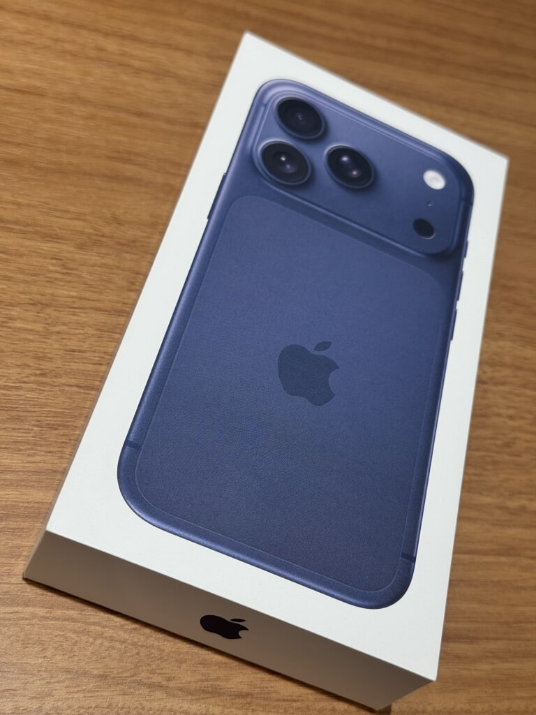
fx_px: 991
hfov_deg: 30.3
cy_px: 358
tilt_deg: -52.1
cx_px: 268
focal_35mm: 48
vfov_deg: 39.7
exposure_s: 1/170
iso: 64
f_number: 1.78
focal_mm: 6.76
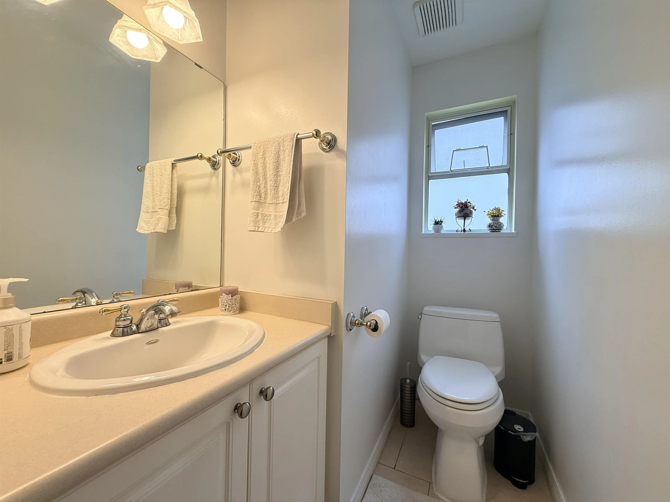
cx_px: 335
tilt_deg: -0.5
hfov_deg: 102.1
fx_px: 271
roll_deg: -1.3
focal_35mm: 14
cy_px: 251
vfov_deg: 85.7
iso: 100
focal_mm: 2.22
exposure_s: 1/120
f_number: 2.2
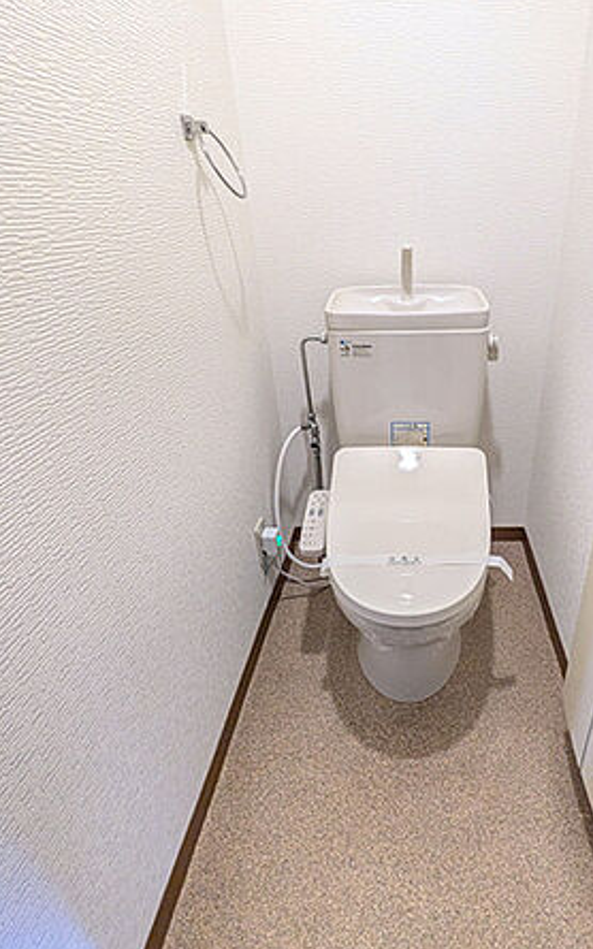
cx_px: 401
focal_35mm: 20
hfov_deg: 58.1
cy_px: 476
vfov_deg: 85.1
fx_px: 517
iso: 675
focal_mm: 1.83
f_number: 2.2
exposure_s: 1/60
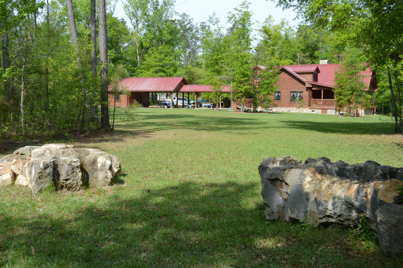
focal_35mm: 39
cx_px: 202
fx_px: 436
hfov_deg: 49.6
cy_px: 134
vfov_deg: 34.1
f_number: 7.1
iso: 100
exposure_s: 1/250
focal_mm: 26
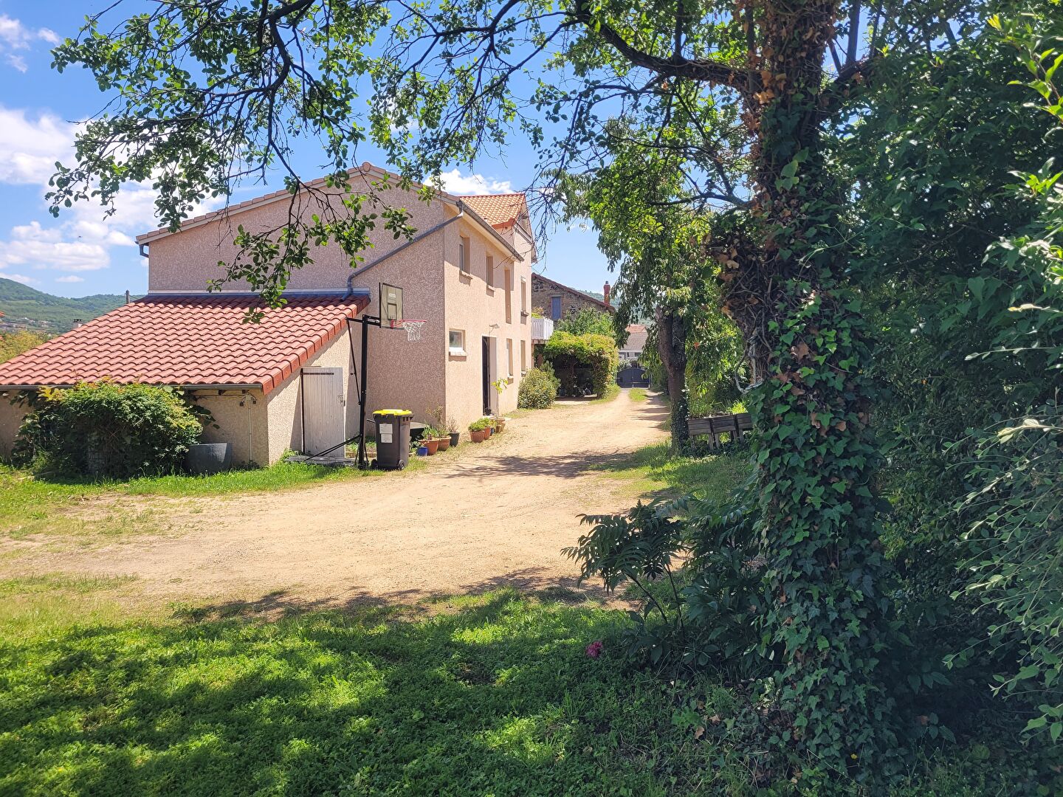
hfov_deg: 67.3
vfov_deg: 53.1
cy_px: 398
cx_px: 532
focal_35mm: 26
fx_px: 798
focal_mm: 5.4
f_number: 1.8
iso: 40
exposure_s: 1/1293
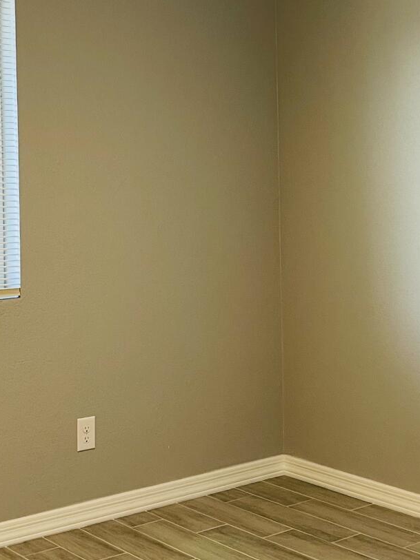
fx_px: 1036
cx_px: 206
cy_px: 182
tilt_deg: +0.1
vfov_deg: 30.0
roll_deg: +1.1
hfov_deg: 22.9
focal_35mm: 64
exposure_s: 1/60
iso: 200
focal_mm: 5.1
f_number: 1.6
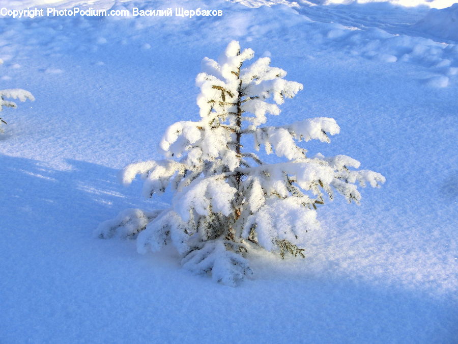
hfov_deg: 20.4
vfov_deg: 15.4
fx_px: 1270
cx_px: 229
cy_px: 172
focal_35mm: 96
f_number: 5.3
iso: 100
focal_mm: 17.06
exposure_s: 1/400
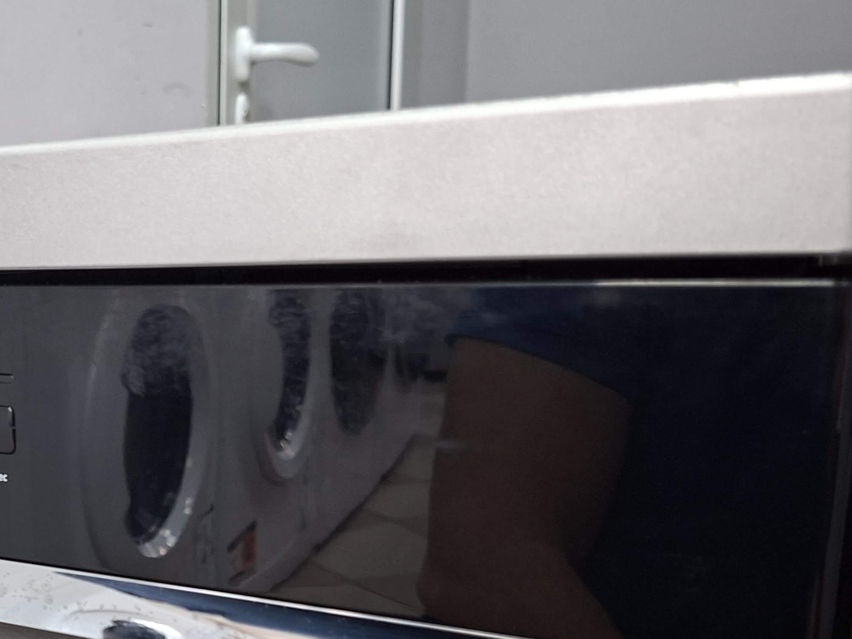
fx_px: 1132
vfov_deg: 31.1
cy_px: 458
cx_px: 23
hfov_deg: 37.4
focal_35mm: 46
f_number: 1.8
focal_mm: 5.54
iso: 250
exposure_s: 1/33
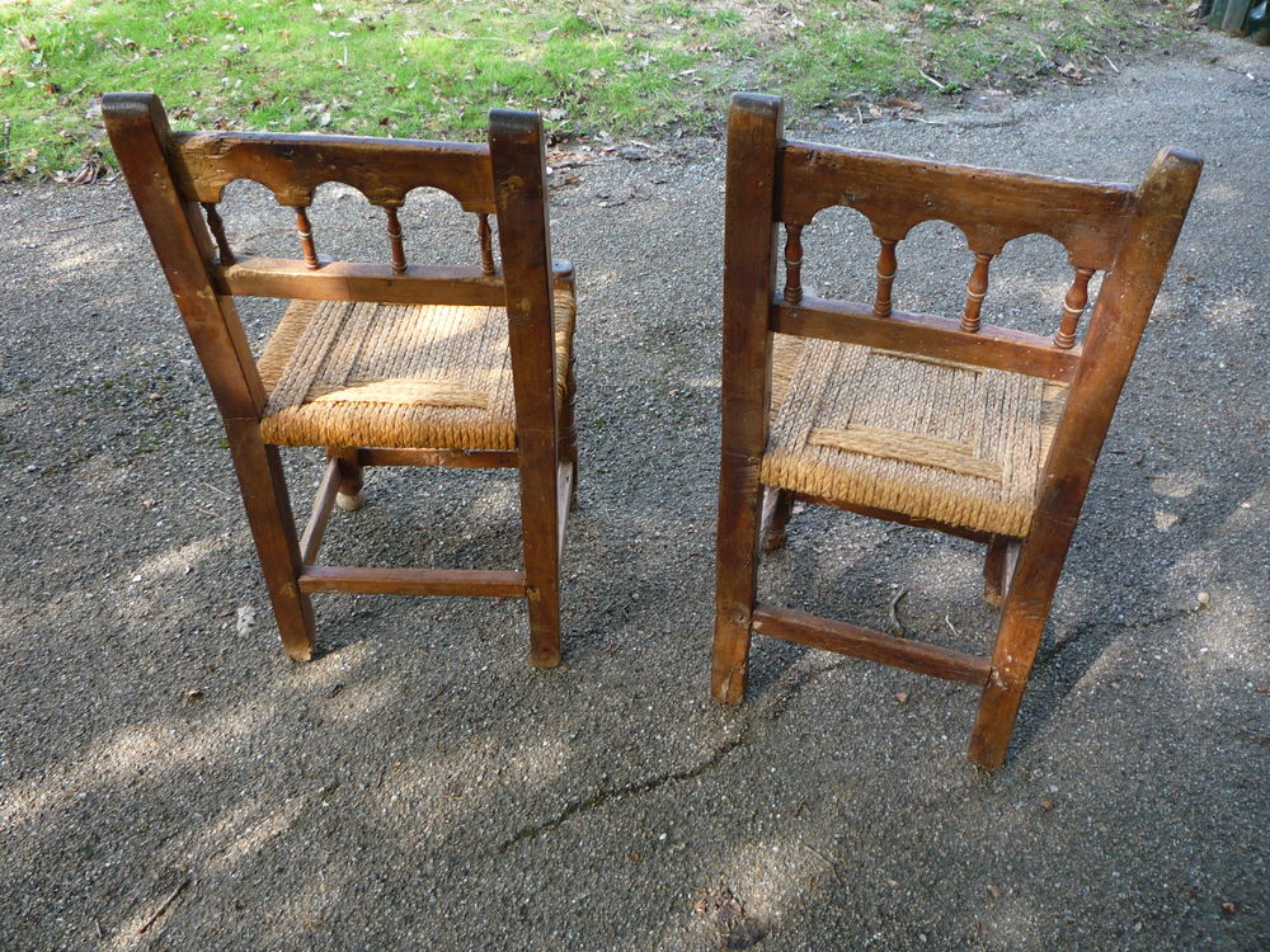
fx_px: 1101
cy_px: 476
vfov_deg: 46.8
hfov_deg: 60.0
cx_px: 635
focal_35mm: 30
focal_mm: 5.2
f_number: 3.3
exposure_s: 1/50
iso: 100
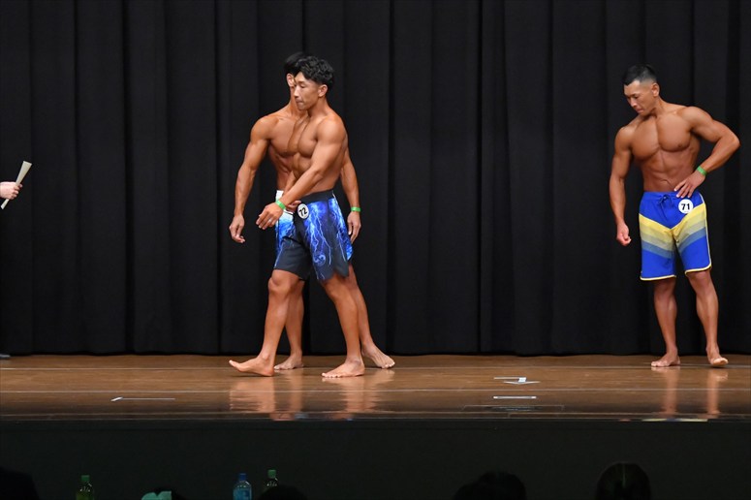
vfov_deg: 7.3
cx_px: 376
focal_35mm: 187
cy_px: 250
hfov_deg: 11.0
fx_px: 3899
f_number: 5.6
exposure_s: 1/400
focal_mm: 125
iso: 8000
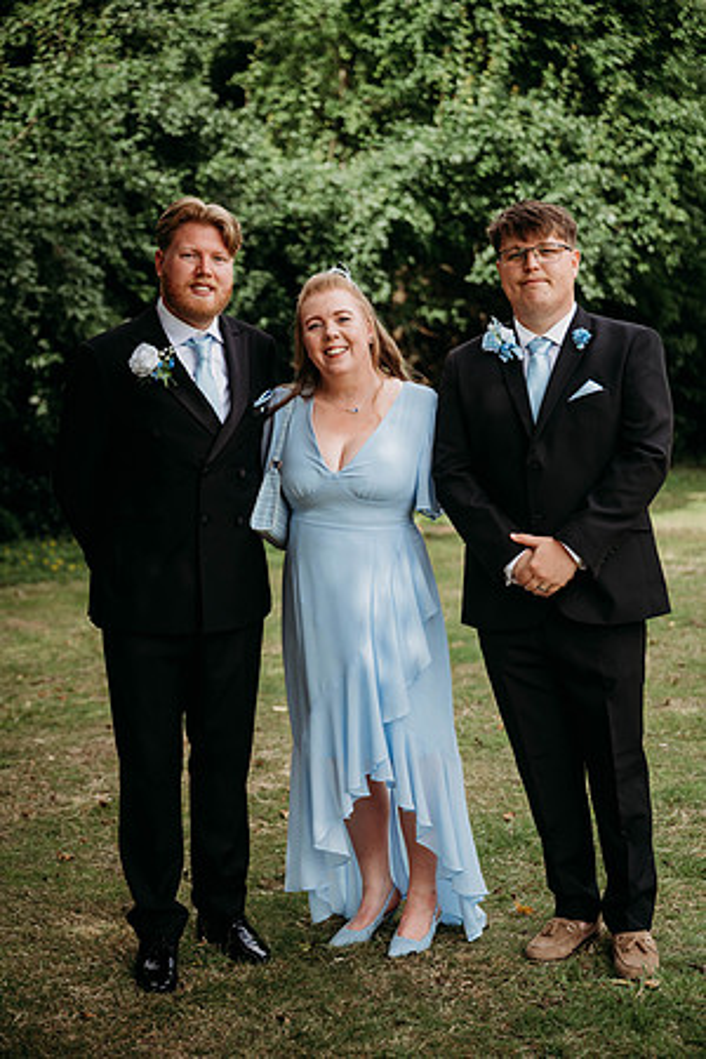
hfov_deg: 20.6
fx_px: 1941
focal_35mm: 66
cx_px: 353
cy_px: 530
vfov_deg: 30.5
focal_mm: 66
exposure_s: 1/2000
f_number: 2.8
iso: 400
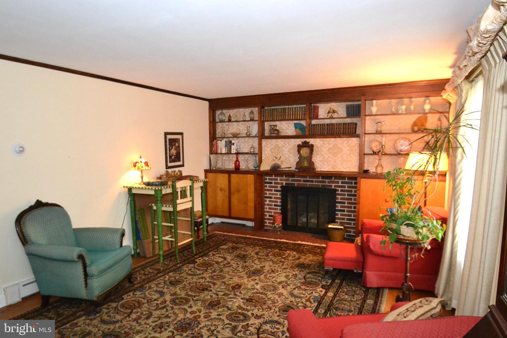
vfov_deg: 59.5
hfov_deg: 81.2
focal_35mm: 21
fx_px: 296
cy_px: 169
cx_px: 254
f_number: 4
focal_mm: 14
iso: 3200
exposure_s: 1/60
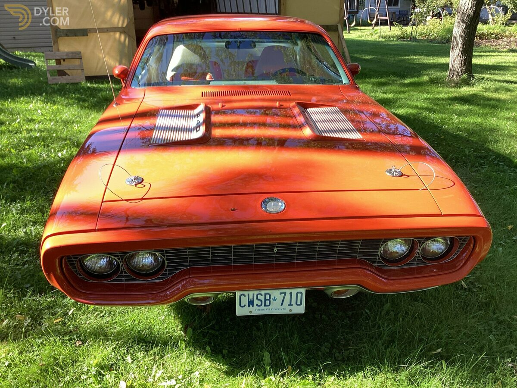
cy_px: 194
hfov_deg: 58.4
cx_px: 258
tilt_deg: -23.4
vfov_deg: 45.4
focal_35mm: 31
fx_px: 463
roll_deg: +0.5
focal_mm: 3.3
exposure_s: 1/148
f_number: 2.4
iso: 25
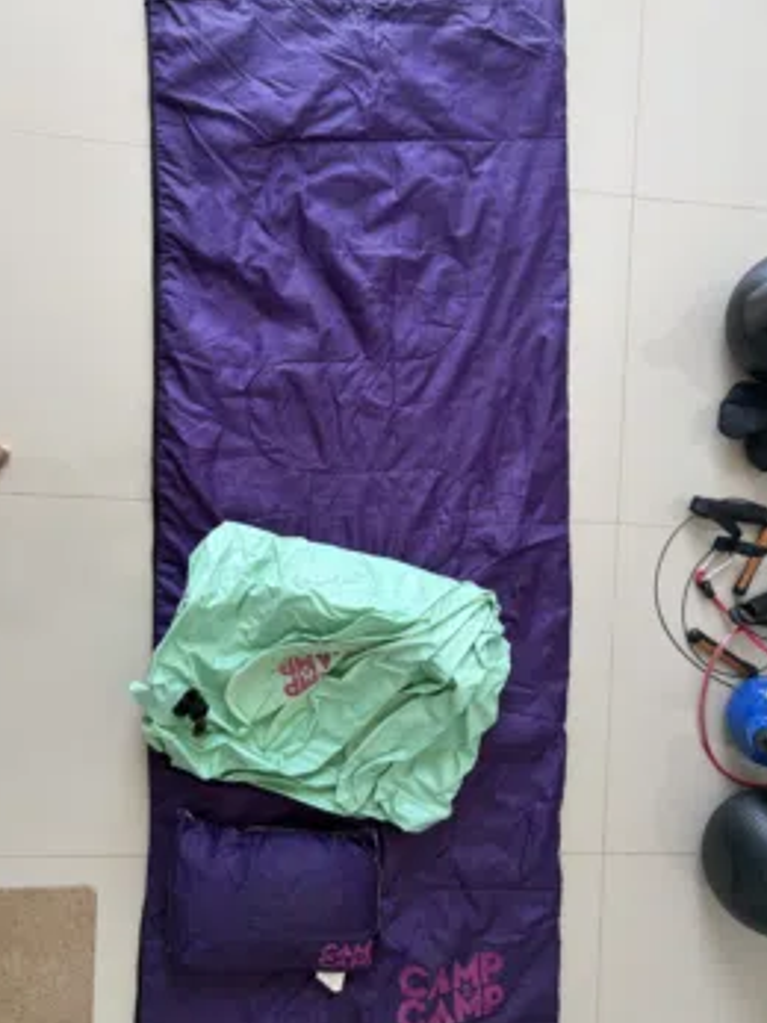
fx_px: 887
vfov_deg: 60.0
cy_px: 516
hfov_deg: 46.8
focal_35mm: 30
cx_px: 372
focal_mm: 5.96
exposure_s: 1/122
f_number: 1.6
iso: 100
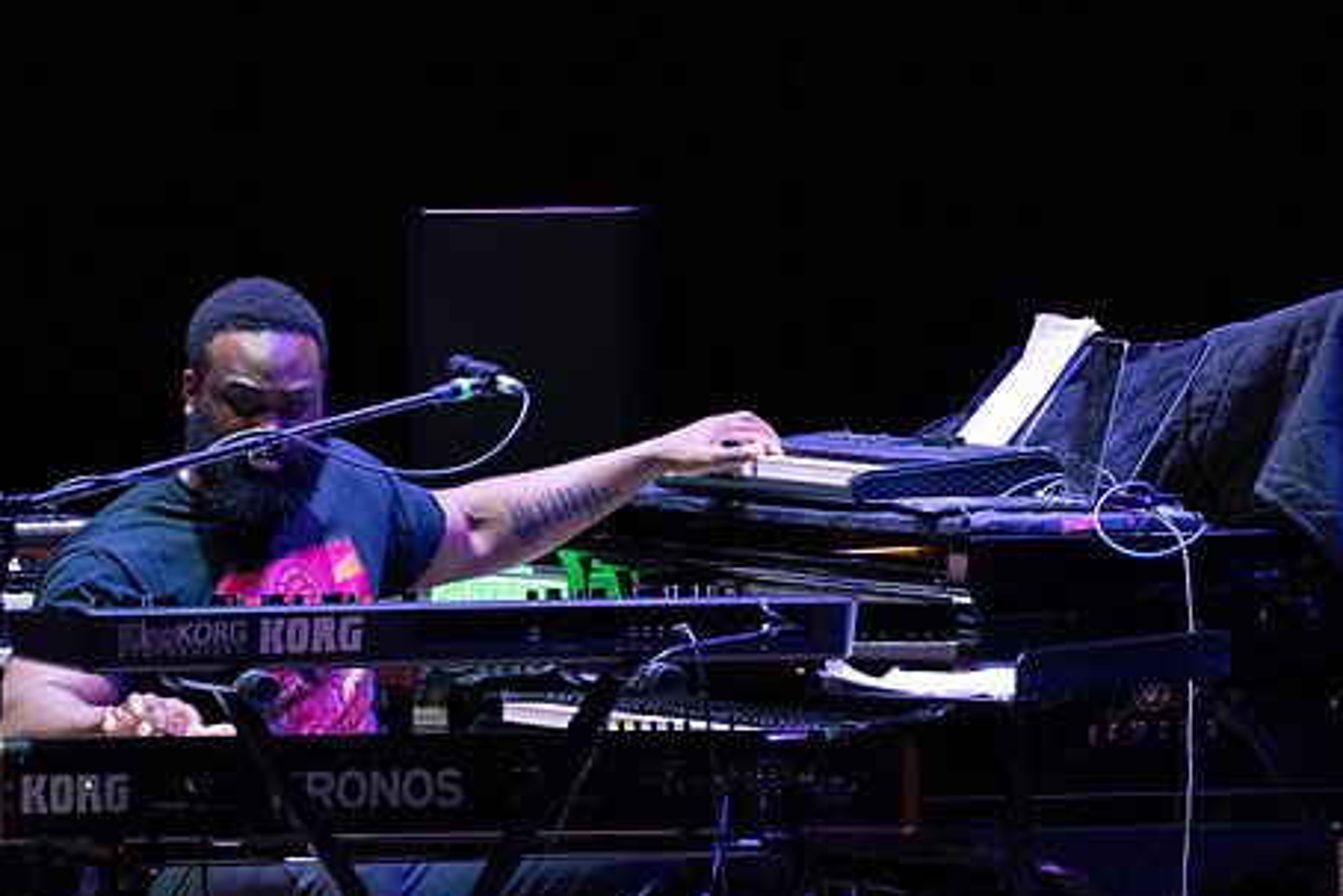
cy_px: 421
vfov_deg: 2.7
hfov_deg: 4.1
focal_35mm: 503
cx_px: 669
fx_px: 18770
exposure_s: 1/320
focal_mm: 394
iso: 3200
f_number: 7.1
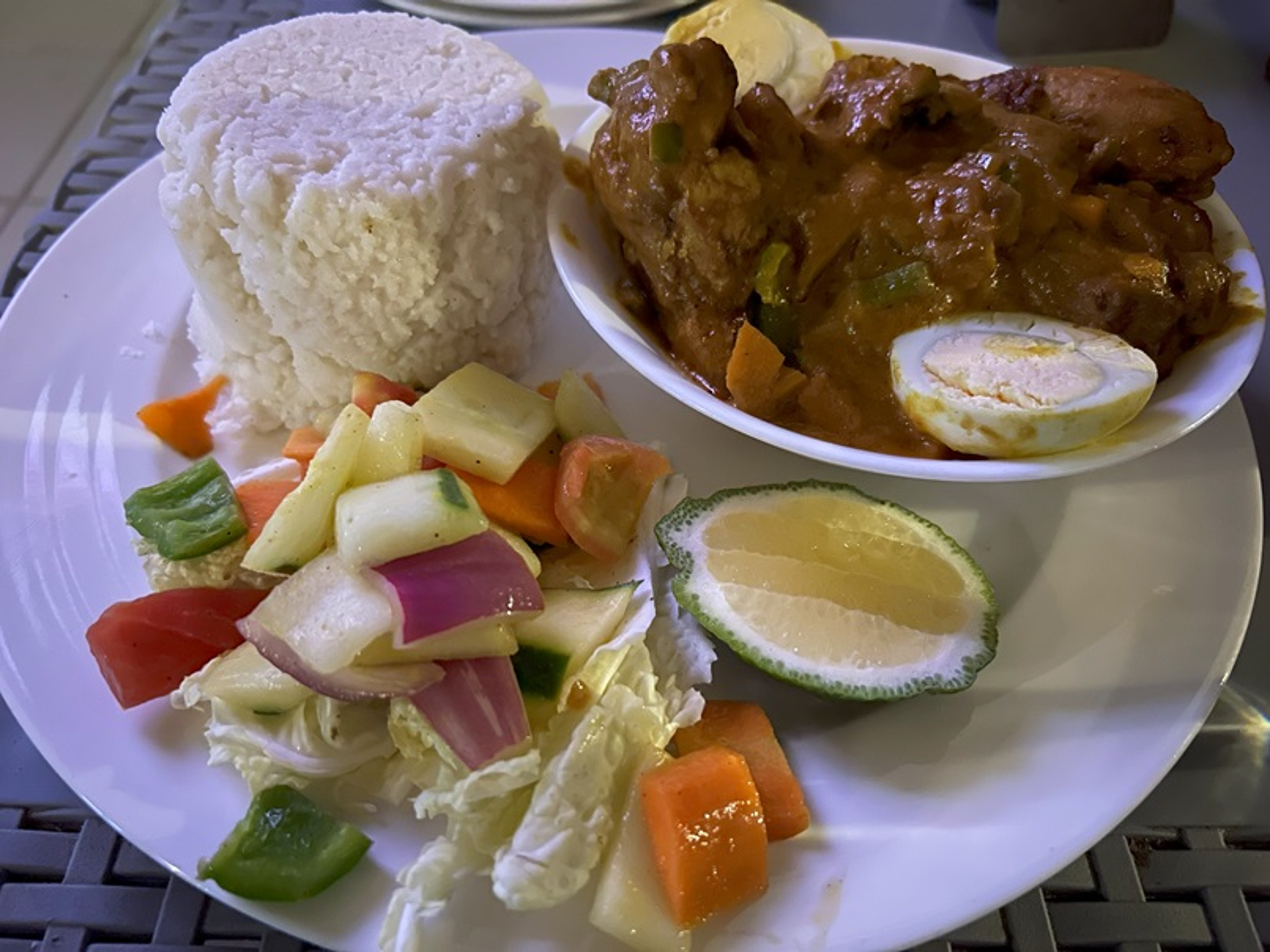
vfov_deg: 53.0
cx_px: 635
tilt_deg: -50.1
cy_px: 476
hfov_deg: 67.3
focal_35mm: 26
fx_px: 954
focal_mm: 5.7
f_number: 1.5
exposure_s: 1/9
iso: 1000
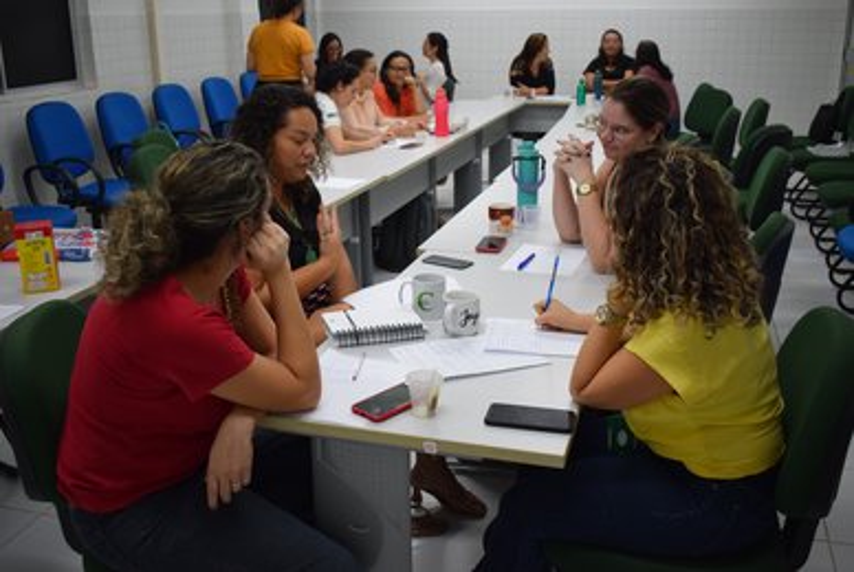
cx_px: 427
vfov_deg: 37.0
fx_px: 855
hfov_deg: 53.1
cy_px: 286
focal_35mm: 36
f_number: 4
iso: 500
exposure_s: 1/60
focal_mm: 24
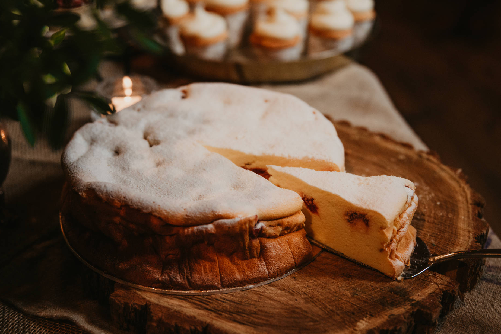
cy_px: 166
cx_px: 253
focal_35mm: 52
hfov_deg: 38.2
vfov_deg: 26.0
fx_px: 724
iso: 1250
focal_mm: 48
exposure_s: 1/125
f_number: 2.8
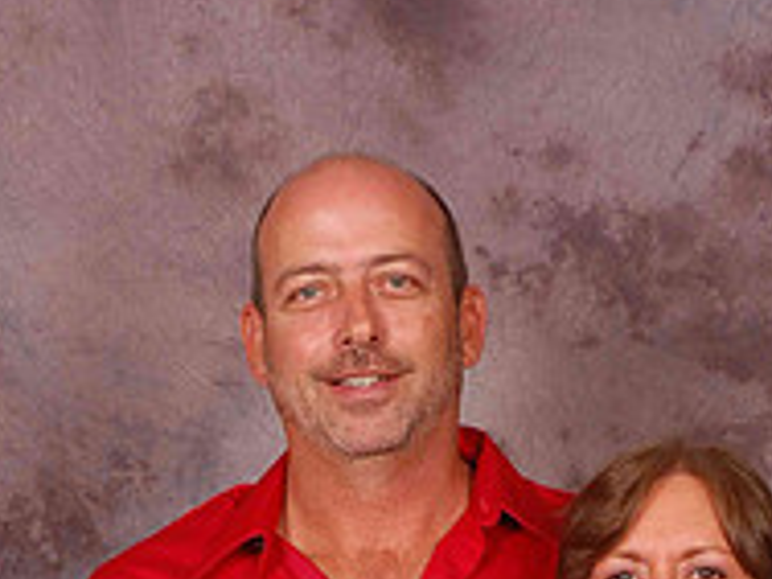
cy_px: 891
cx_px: 519
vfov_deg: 10.9
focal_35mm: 131
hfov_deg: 15.0
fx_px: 2922
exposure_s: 1/125
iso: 200
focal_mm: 38
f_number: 10
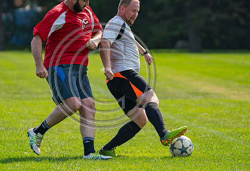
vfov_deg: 3.2
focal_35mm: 440
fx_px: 3078
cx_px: 136
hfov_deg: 4.7
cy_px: 75
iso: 400
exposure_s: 1/4000
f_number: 2.8
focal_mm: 200
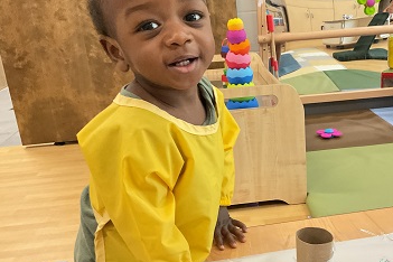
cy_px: 155
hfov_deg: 44.6
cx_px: 271
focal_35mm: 43
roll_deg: +4.4
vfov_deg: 31.1
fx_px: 469
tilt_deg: -19.8
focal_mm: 3
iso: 160
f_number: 1.8
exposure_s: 1/60
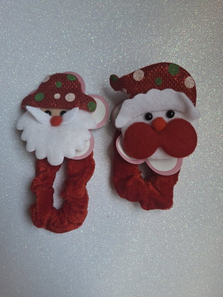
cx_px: 112
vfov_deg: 69.4
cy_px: 148
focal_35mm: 25
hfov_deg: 54.9
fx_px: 215
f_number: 1.8
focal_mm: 4.69
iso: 100
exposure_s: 1/100
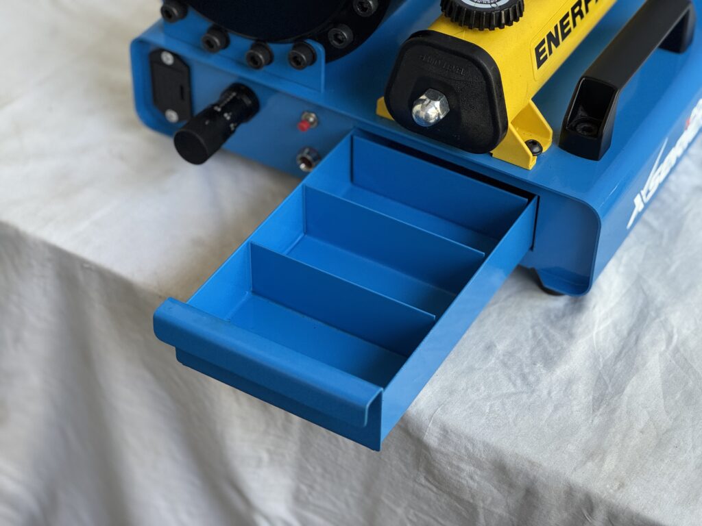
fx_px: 1562
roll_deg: +0.4
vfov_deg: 19.1
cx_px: 351
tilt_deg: -43.5
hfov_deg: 25.3
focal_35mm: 77
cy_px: 263
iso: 200
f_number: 2.8
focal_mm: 9
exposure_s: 1/97
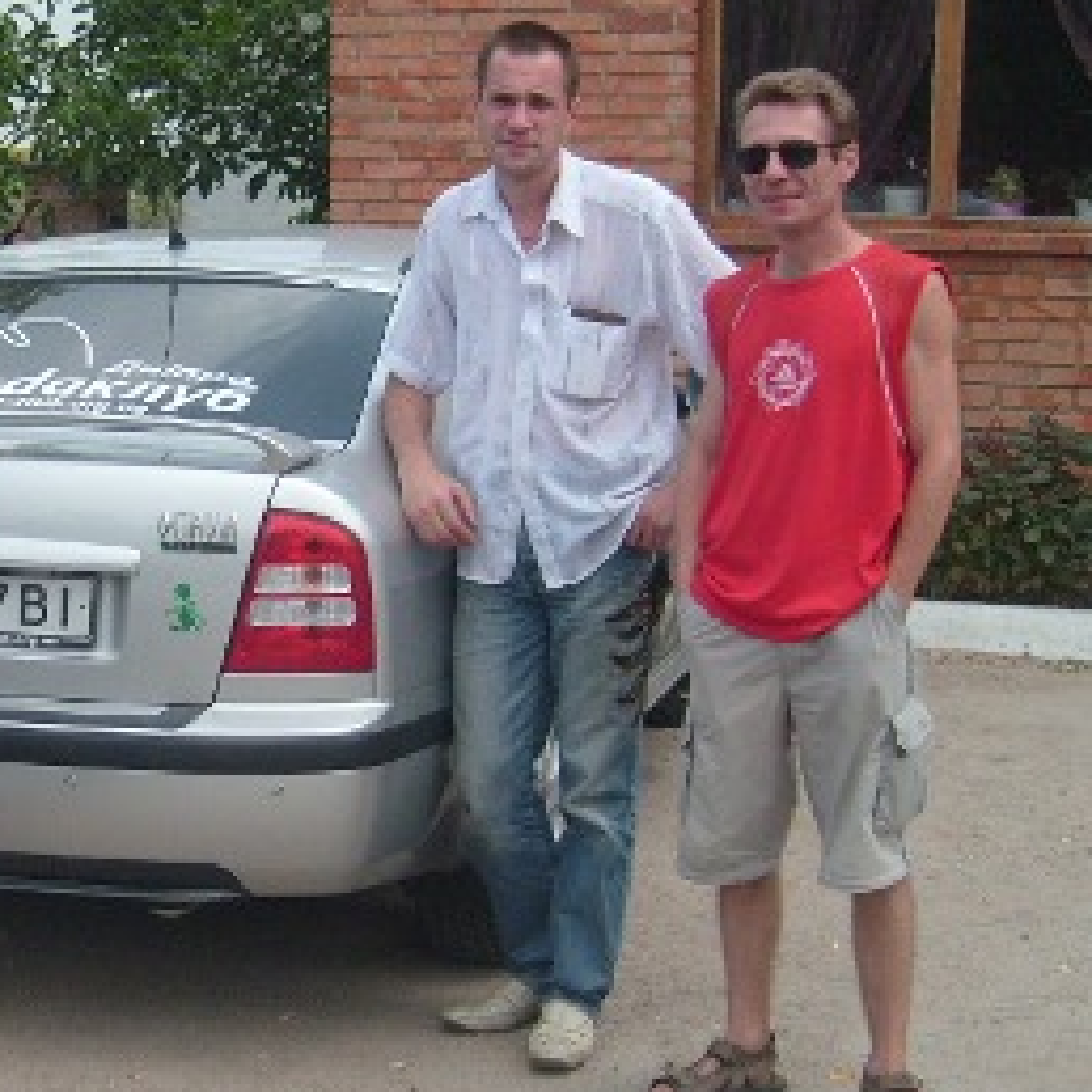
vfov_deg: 24.0
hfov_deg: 23.2
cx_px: 63
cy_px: 614
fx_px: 2570
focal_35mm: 72
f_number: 7.1
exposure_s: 1/250
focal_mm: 5.8
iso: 80
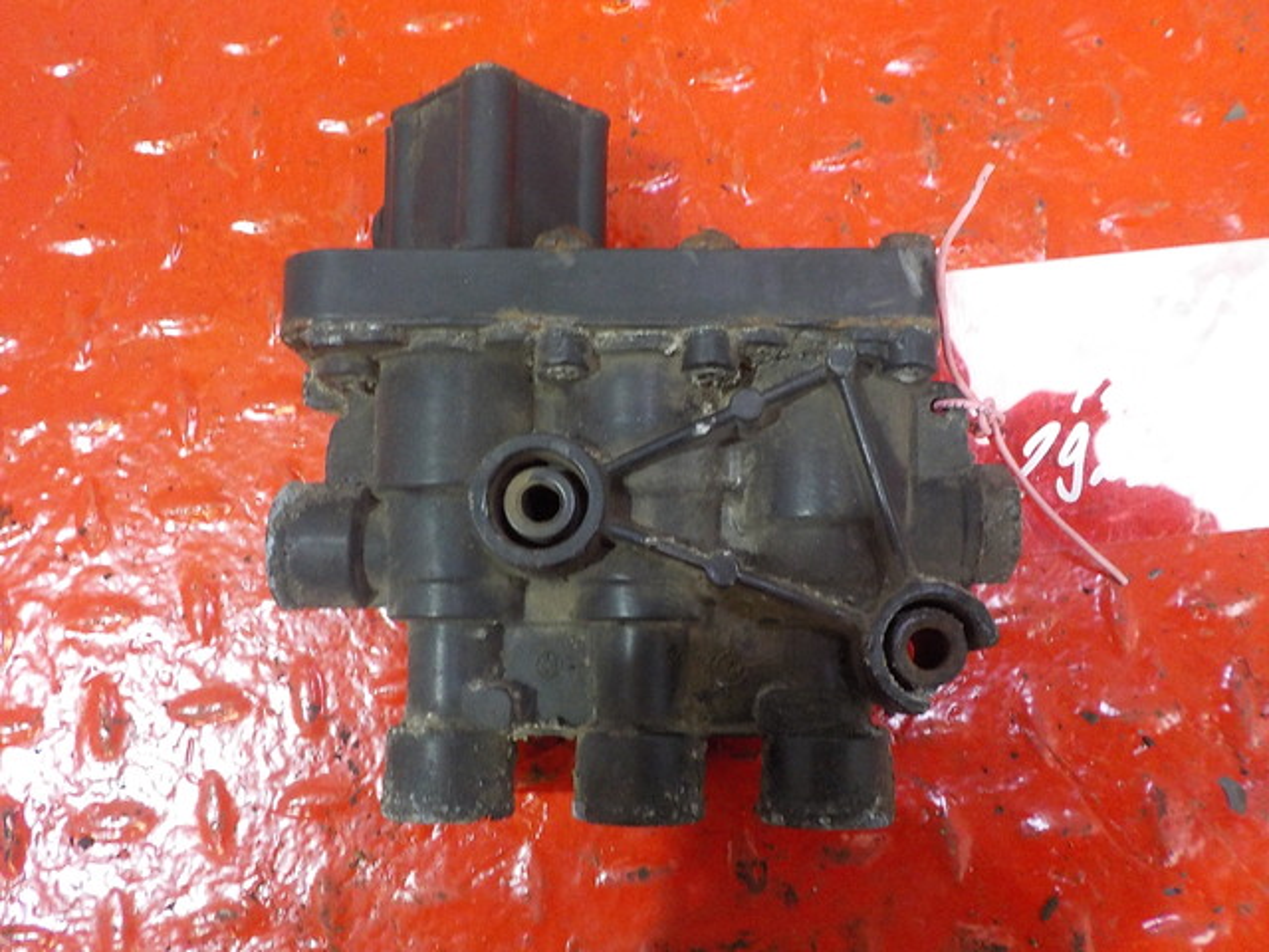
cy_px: 476
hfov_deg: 60.0
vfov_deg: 46.8
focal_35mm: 30
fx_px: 1100
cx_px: 634
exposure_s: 1/30
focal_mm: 4.1
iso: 400
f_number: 3.3
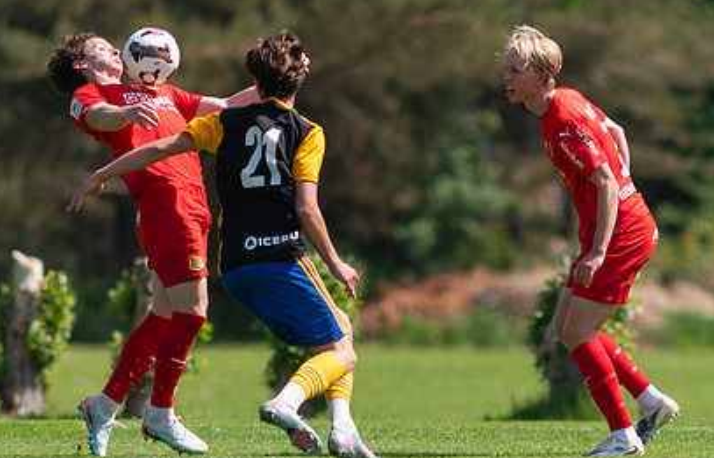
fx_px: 20485
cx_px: 391
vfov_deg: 1.3
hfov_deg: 2.0
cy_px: 237
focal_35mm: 1045
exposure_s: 1/1600
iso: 100
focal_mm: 300
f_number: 3.2
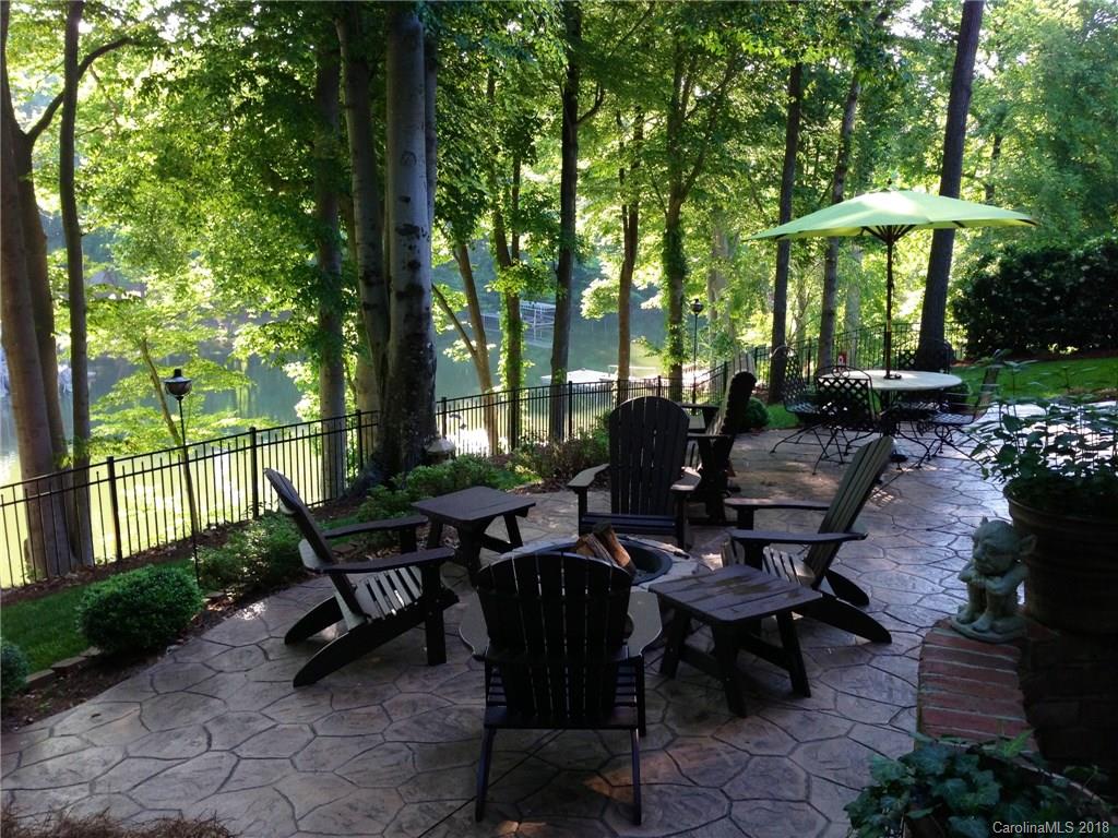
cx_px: 559
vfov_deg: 42.9
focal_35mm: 33
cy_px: 419
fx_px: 1066
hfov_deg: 55.4
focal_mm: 4.13
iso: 100
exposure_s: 1/120
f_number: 2.4
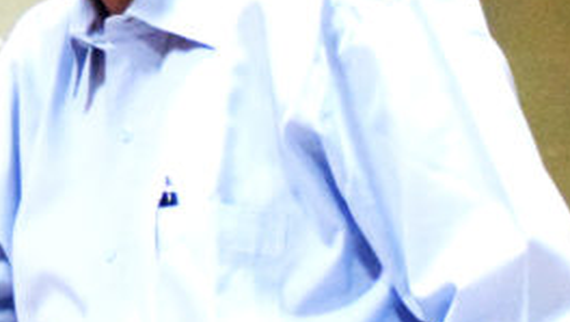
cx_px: -108
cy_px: 312
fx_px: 5068
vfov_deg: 3.6
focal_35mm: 335
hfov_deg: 6.4
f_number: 4
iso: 10000
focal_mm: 55
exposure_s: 1/100
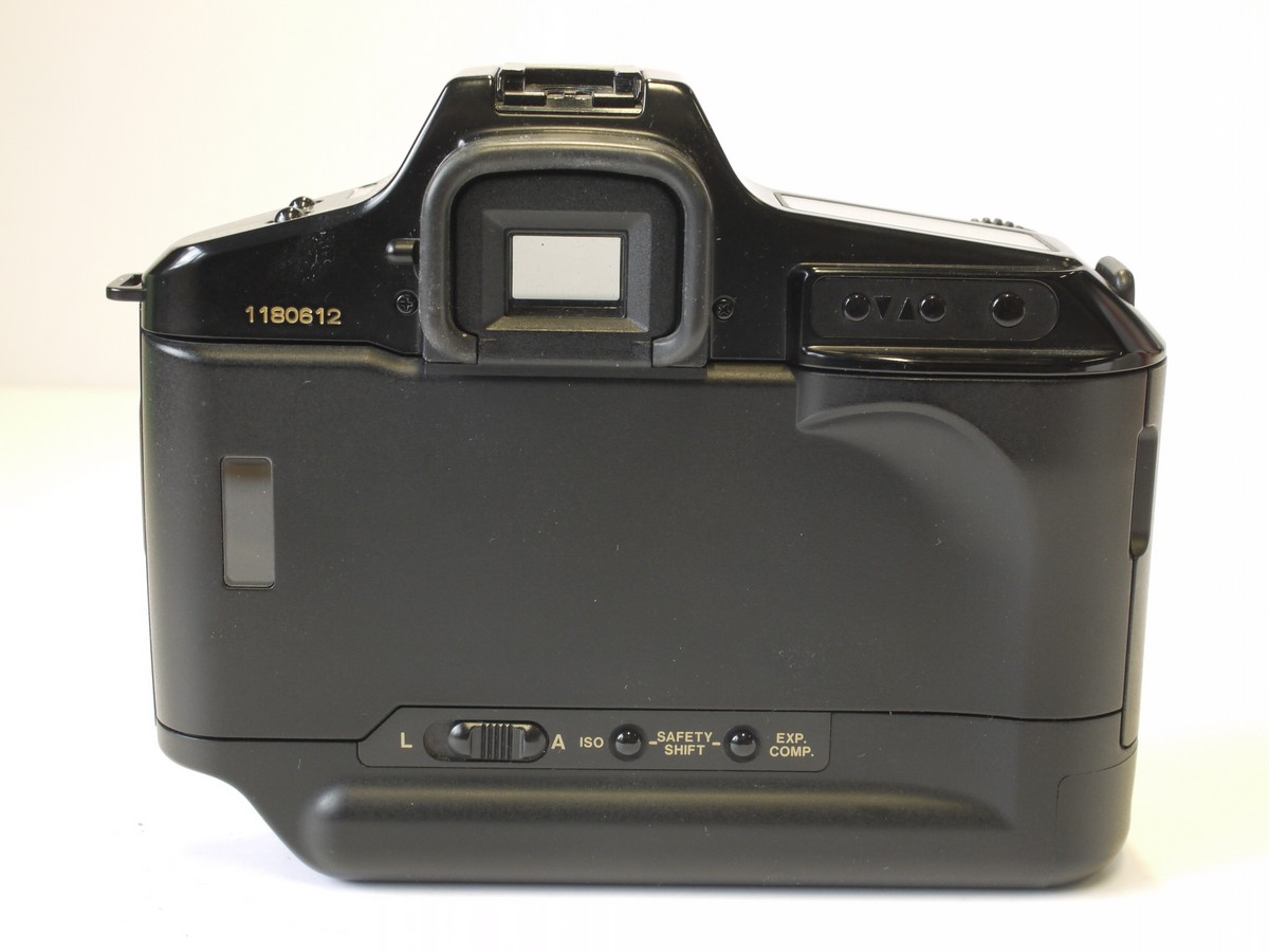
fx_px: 2200
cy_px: 476
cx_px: 634
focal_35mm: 60
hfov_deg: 32.2
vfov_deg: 24.4
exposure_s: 1/13
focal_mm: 30
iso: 400
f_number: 8
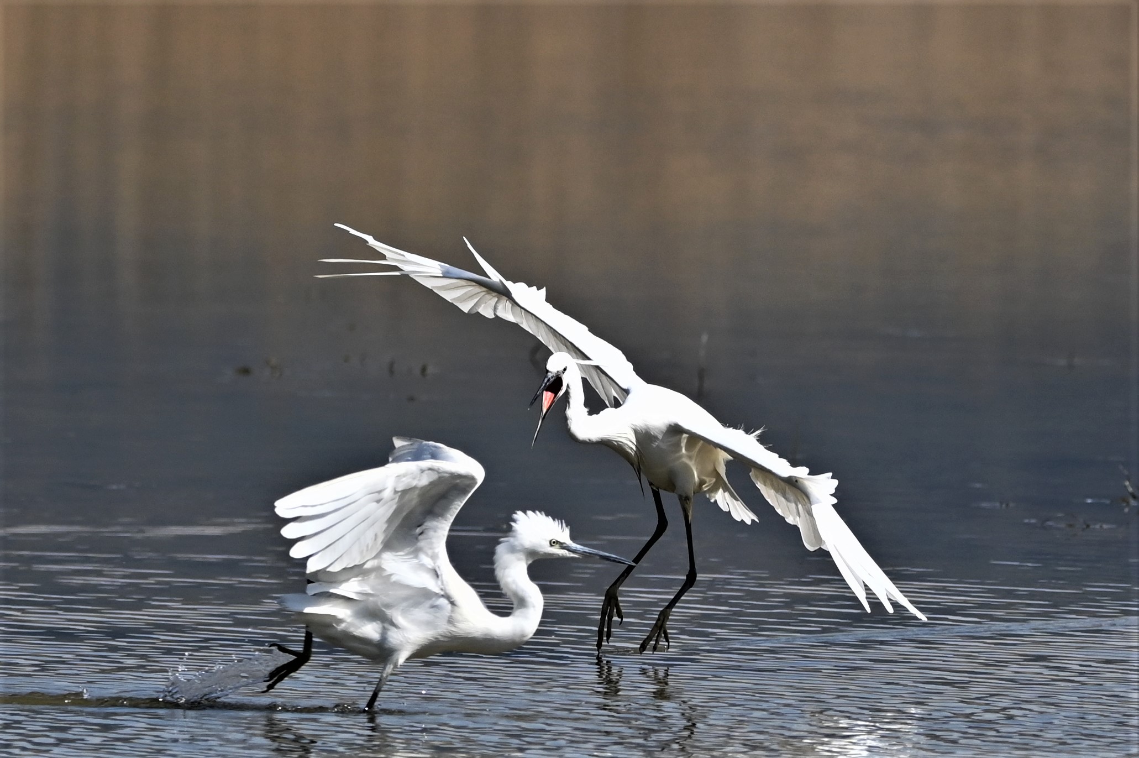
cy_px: 379
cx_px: 570
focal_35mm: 270
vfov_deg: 5.1
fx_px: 8536
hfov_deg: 7.6
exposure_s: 1/5000
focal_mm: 270
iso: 560
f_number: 5.6
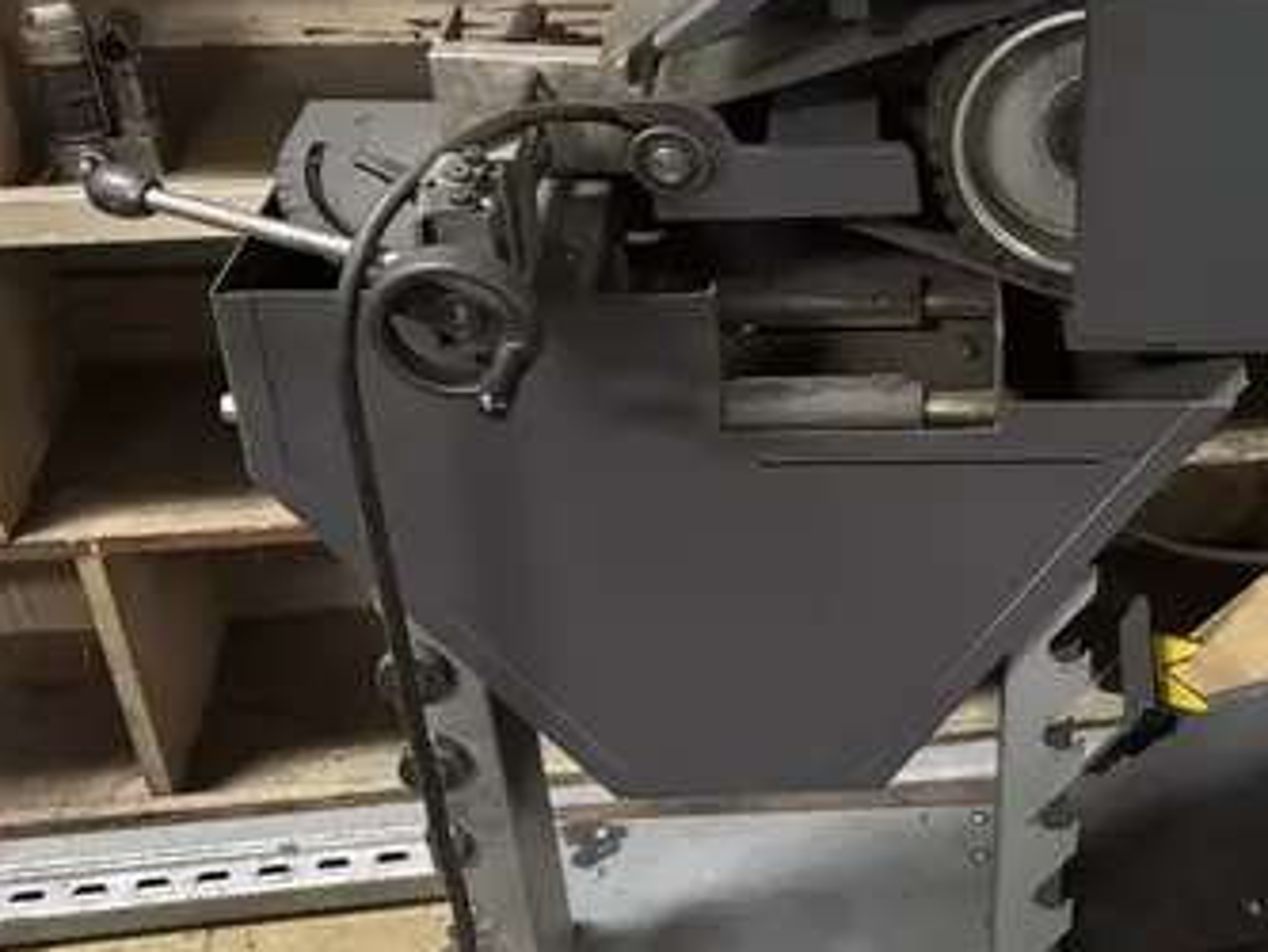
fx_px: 1979
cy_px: 417
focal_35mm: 54
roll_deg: -5.3
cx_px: 1234
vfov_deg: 27.0
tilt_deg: -33.2
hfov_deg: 32.9
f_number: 1.78
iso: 1000
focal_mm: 6.76
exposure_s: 1/40
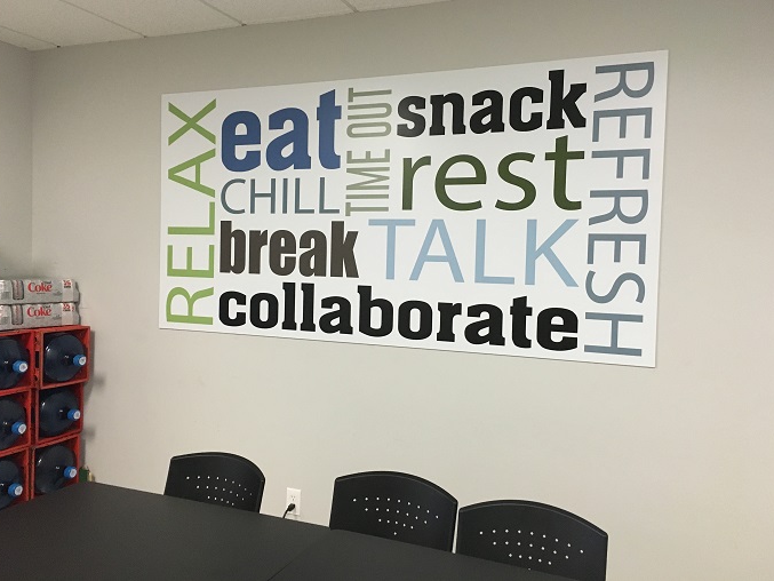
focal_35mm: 30
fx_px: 671
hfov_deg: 60.0
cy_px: 282
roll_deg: -0.9
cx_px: 383
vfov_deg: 46.8
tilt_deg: -2.0
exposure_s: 1/30
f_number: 2.2
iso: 160
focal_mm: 4.15
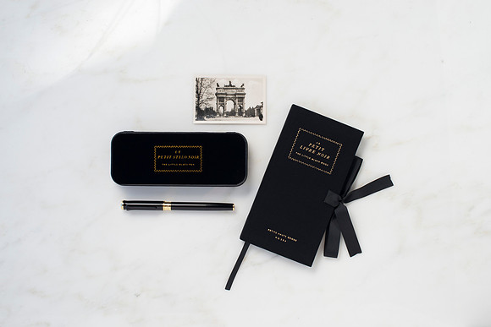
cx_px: 250
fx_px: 701
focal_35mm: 51
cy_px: 167
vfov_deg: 26.3
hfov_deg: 38.6
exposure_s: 1/80
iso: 250
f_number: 10
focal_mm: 50
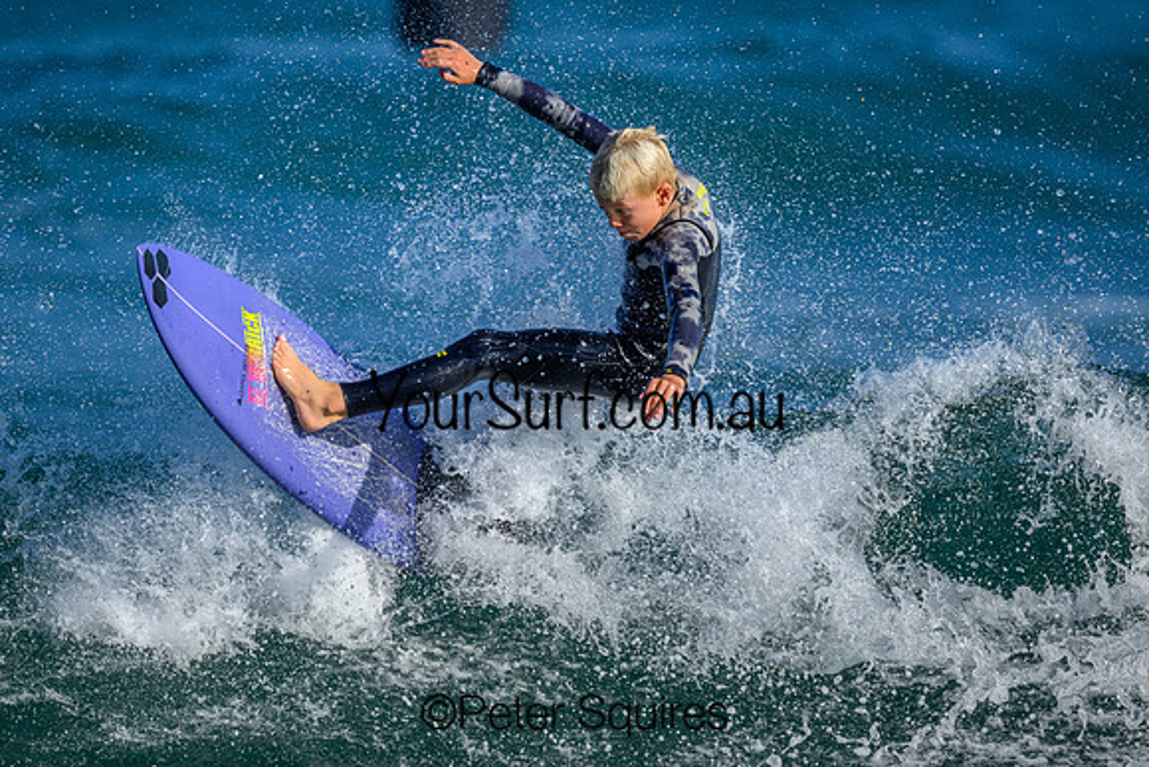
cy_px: 384
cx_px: 574
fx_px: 25538
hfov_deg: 2.6
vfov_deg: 1.7
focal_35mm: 800
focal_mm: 800
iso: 560
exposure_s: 1/2000
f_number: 6.3
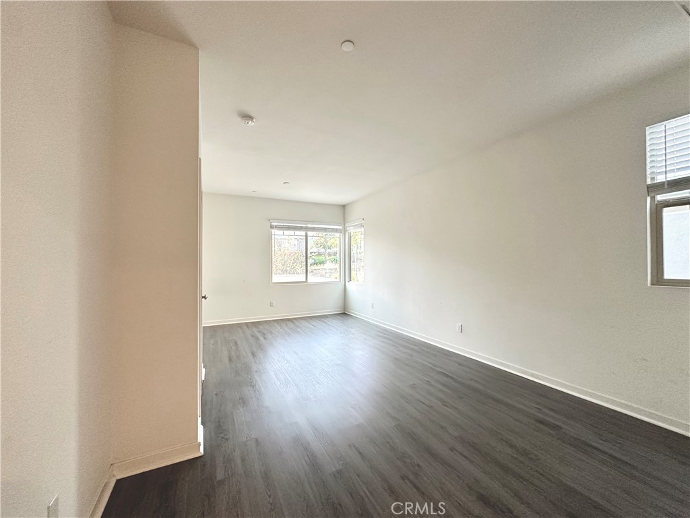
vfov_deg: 85.7
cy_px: 259
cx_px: 345
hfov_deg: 102.1
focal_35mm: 14
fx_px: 279
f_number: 2.2
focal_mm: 2.22
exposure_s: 1/60
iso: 250
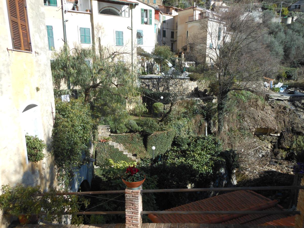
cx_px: 152
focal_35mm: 25
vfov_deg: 54.9
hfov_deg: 69.4
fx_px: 220
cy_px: 114
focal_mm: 4.5
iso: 80
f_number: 3.2
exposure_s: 1/500
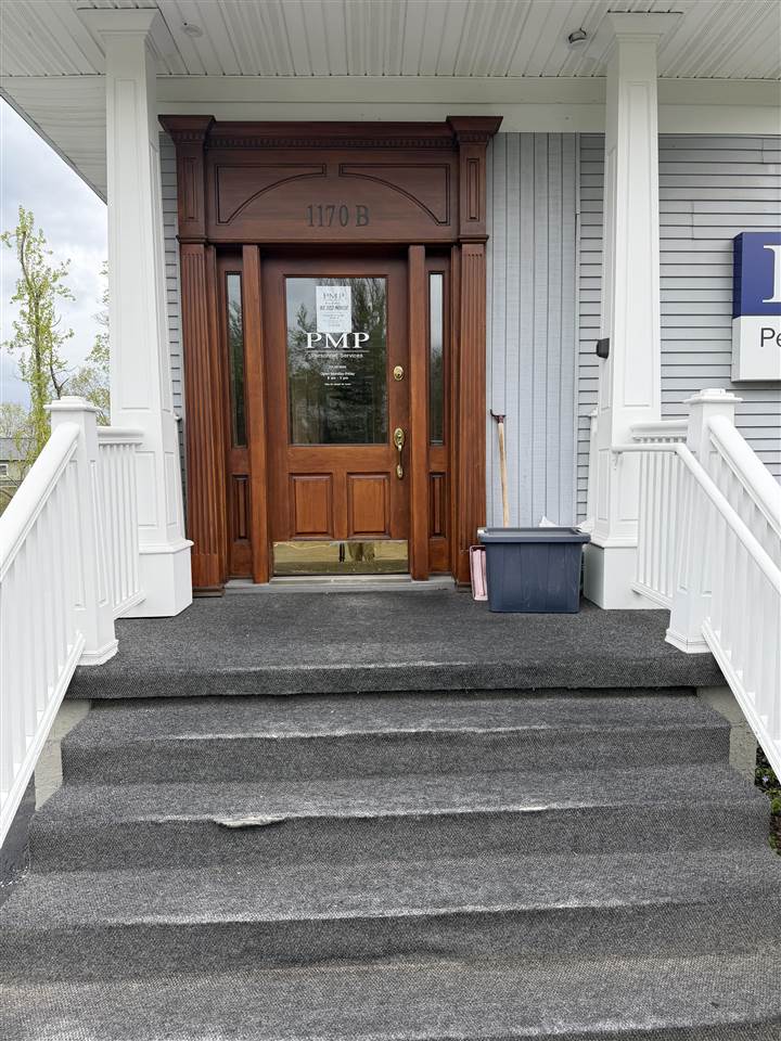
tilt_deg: -4.1
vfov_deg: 71.6
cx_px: 390
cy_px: 520
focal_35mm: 24
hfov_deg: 56.8
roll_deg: +1.1
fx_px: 722
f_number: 1.78
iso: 80
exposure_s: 1/1046
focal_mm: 6.76
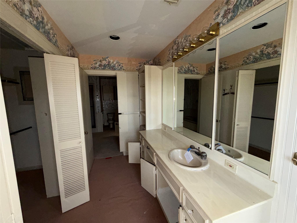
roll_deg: +0.7
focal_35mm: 14
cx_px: 148
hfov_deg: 102.1
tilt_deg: -7.6
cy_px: 112
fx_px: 120
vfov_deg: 85.7
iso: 200
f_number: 2.2
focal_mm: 2.22
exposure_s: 1/60
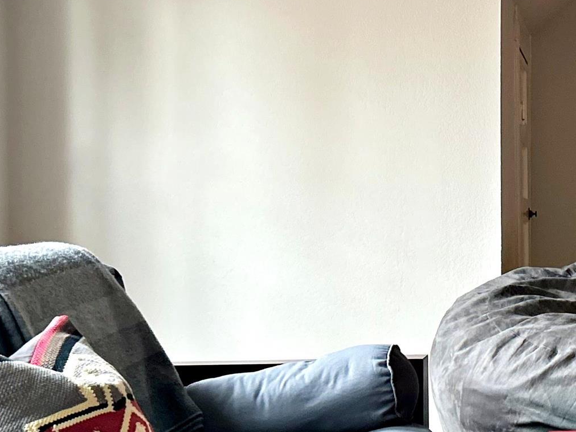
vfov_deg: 18.7
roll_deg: -0.1
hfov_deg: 23.4
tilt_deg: -0.2
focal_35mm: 79
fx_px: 1314
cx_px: 606
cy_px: 202
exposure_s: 1/60
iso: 400
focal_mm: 5.7
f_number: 1.5
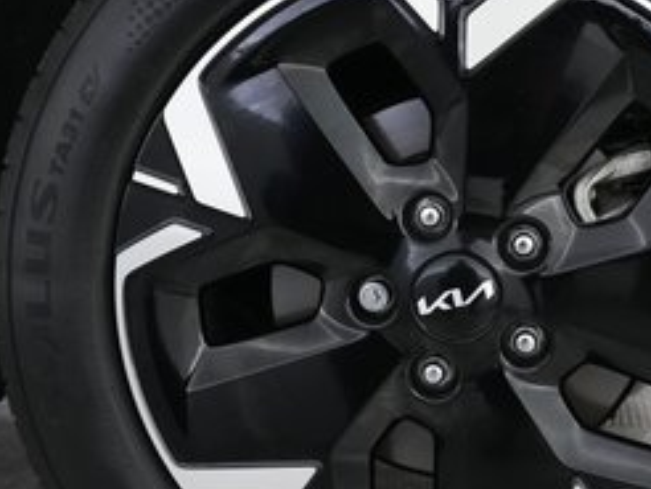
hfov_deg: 31.7
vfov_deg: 24.4
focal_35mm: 60
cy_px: 293
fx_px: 1129
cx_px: 471
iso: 4000
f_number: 2.8
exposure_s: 1/160
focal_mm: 24
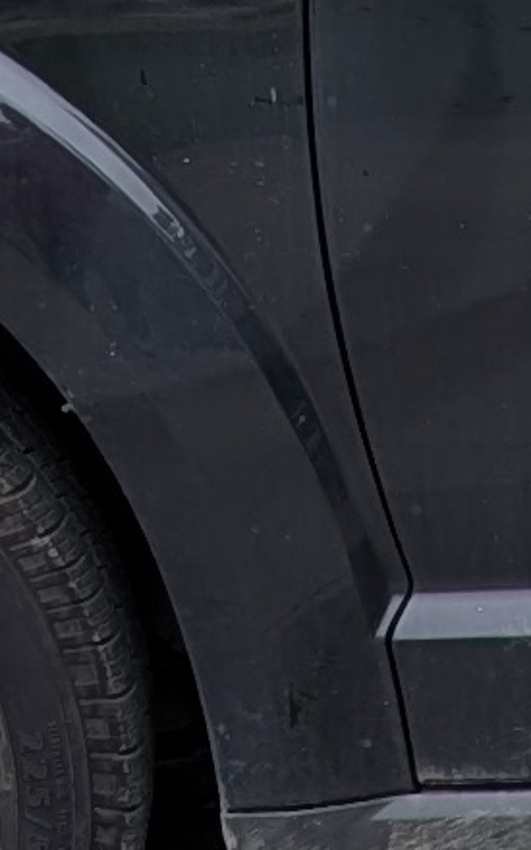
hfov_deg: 5.2
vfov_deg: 8.9
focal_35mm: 236
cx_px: 1744
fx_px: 5464
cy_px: 496
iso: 18
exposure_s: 1/141
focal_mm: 6.9
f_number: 1.68
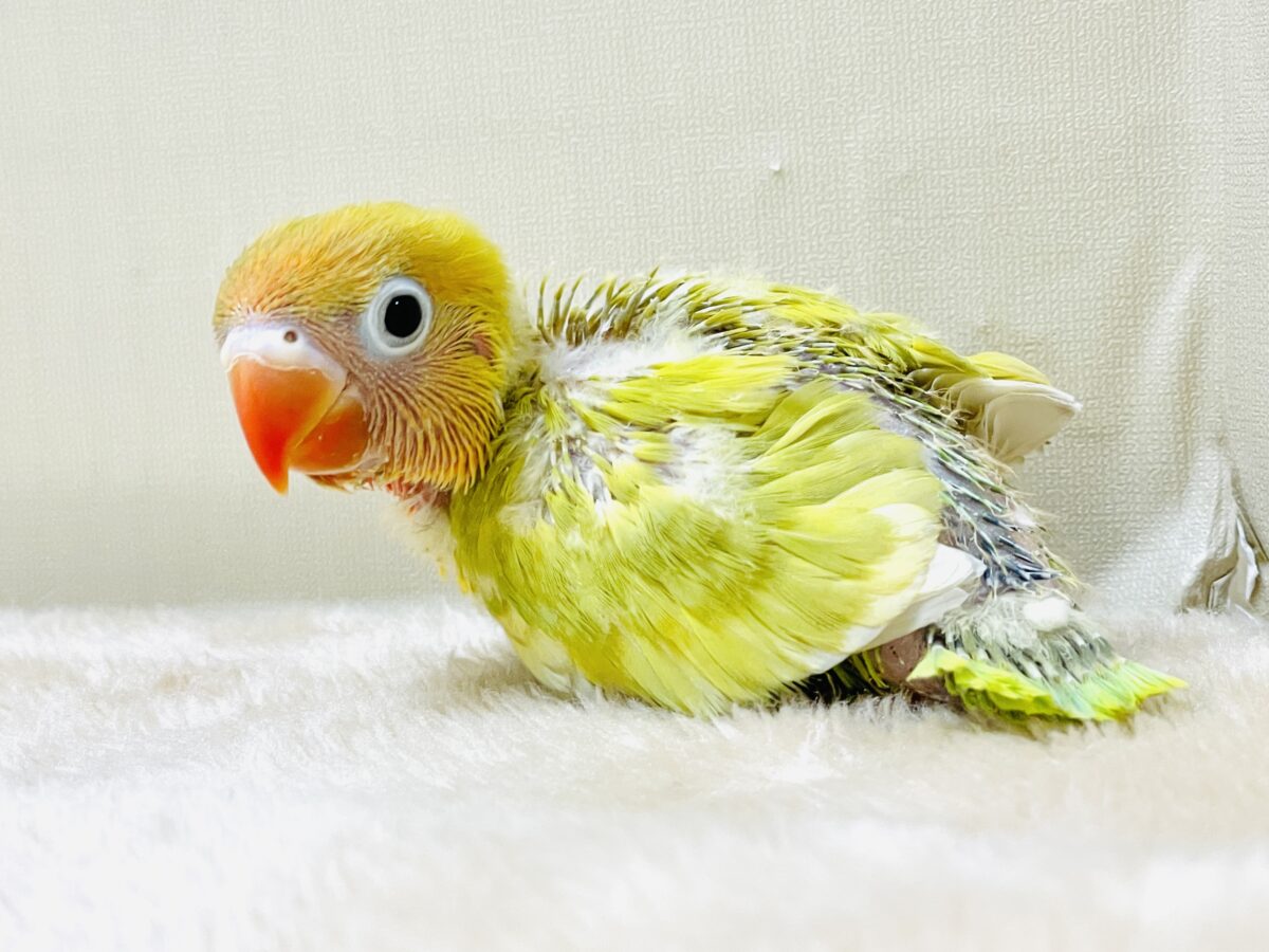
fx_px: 1906
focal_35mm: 52
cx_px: 634
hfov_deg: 36.8
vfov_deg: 28.0
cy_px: 476
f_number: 2
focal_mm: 6
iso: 100
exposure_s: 1/99
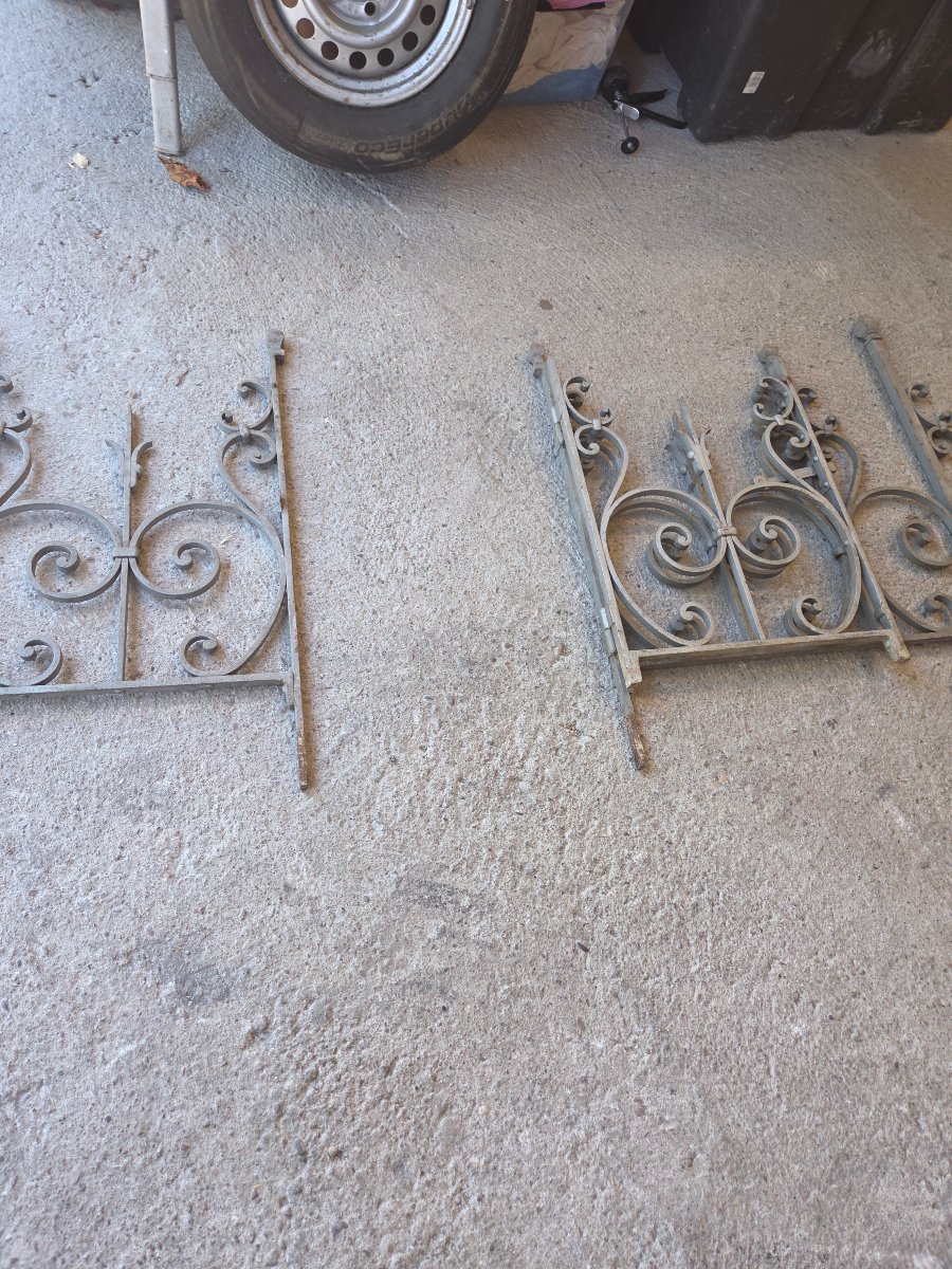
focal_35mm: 23
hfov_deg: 58.9
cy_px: 634
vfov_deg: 73.9
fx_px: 843
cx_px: 476
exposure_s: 1/60
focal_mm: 5.4
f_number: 1.8
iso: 32
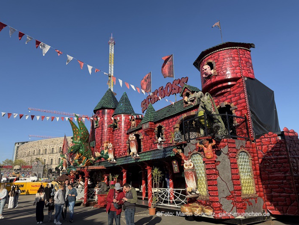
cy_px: 114
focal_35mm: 25
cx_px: 144
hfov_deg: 69.4
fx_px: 216
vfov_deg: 54.9
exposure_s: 1/3425
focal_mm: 6.76
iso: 80
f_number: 1.78
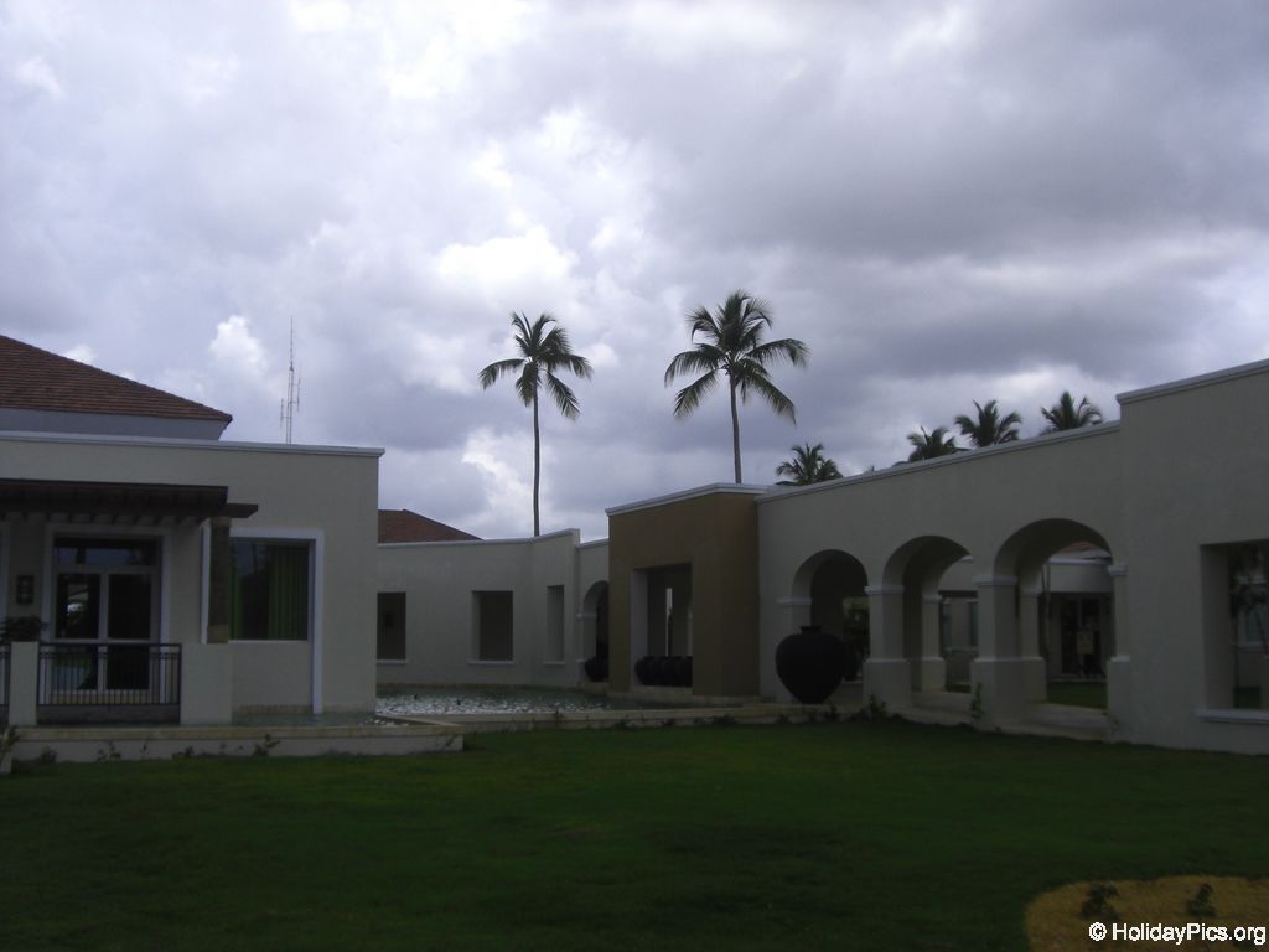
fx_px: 1393
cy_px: 476
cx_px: 634
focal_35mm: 38
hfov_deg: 49.0
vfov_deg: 37.7
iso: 64
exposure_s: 1/200
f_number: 8
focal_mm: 6.2
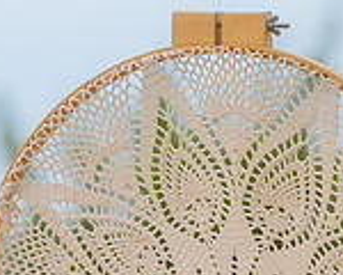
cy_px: 332
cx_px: 302
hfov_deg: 3.4
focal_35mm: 564
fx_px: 5725
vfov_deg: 2.7
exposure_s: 1/800
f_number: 2.8
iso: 800
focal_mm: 155
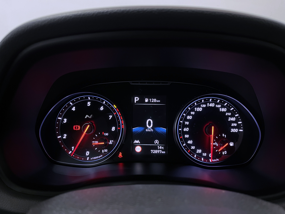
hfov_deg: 67.3
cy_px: 107
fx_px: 214
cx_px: 142
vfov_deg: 53.1
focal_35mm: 26
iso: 320
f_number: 1.6
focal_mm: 5.1
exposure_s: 1/50
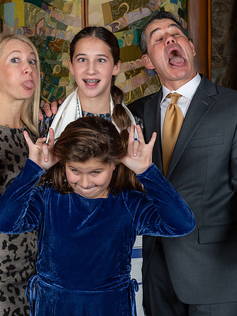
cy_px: 160
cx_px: 96
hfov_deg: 18.0
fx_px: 748
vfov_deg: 23.8
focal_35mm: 82
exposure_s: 1/250
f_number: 7.1
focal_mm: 34
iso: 400
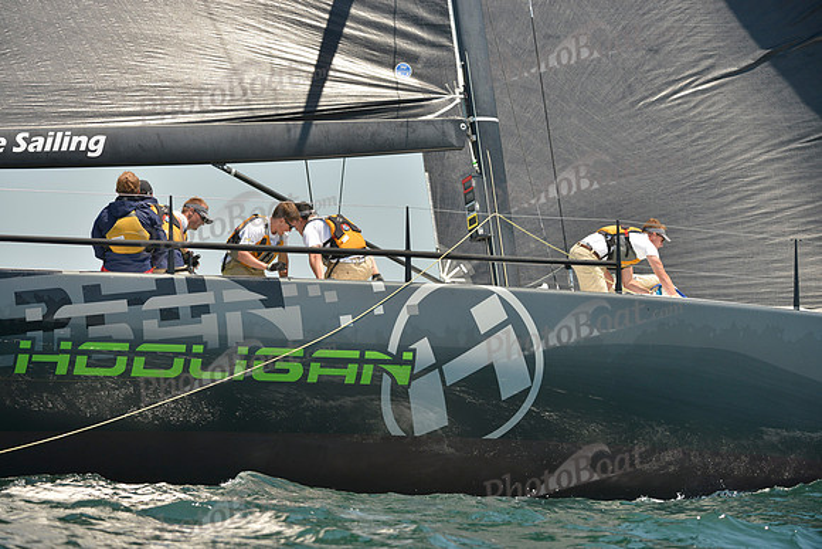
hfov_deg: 10.3
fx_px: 4568
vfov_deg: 6.9
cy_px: 274
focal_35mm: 200
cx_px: 411
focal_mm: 200
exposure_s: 1/1250
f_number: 5.6
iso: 280
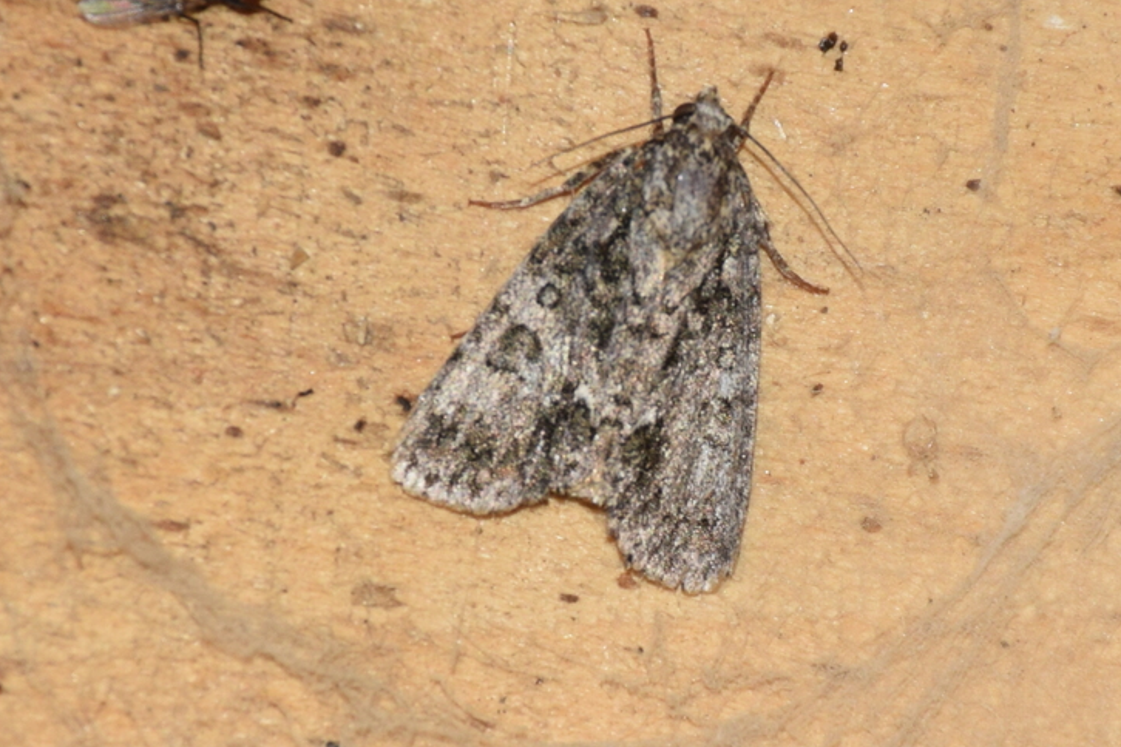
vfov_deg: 4.9
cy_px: 324
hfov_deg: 7.4
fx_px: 8656
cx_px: 540
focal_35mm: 278
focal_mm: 140
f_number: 7.1
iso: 320
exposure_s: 1/60
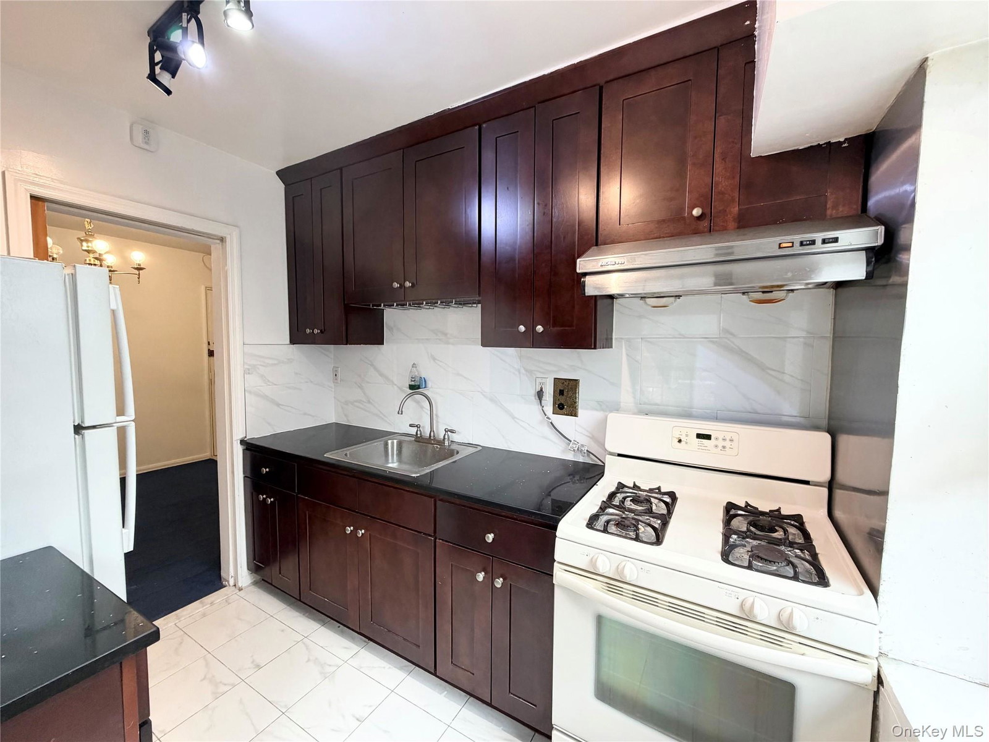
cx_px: 494
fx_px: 400
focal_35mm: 14
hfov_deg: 102.1
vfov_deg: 85.7
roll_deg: -0.1
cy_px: 371
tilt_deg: -4.6
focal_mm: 2.22
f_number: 2.2
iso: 320
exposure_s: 1/120
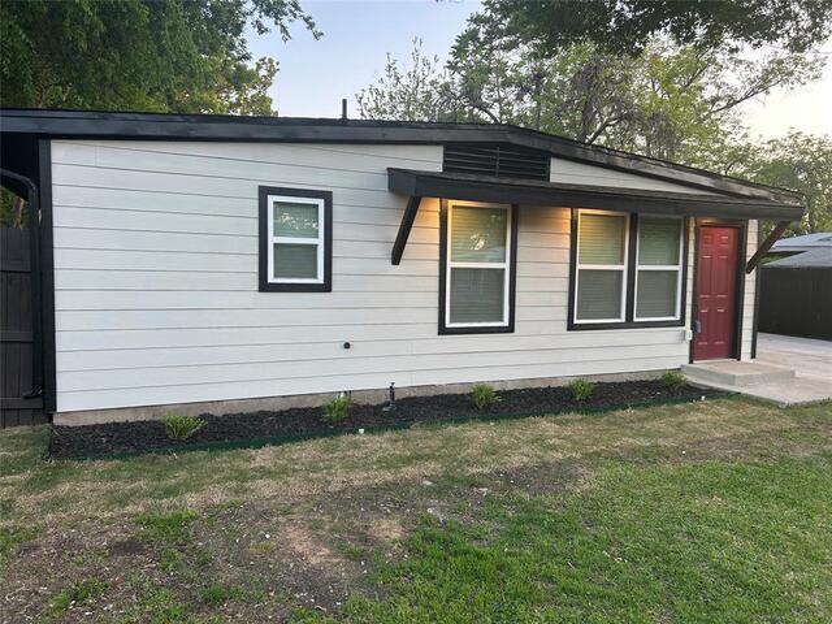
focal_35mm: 26
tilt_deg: -4.7
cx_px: 416
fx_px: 625
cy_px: 312
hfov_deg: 67.3
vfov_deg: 53.1
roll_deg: -0.6
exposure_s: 1/121
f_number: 1.5
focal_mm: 5.7
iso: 50
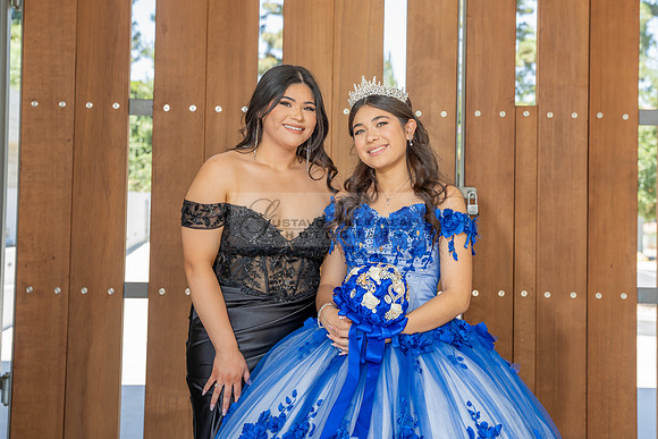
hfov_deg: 33.3
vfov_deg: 22.5
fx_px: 1101
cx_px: 358
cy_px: 176
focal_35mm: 60
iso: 125
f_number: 4.5
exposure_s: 1/125
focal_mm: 50.3
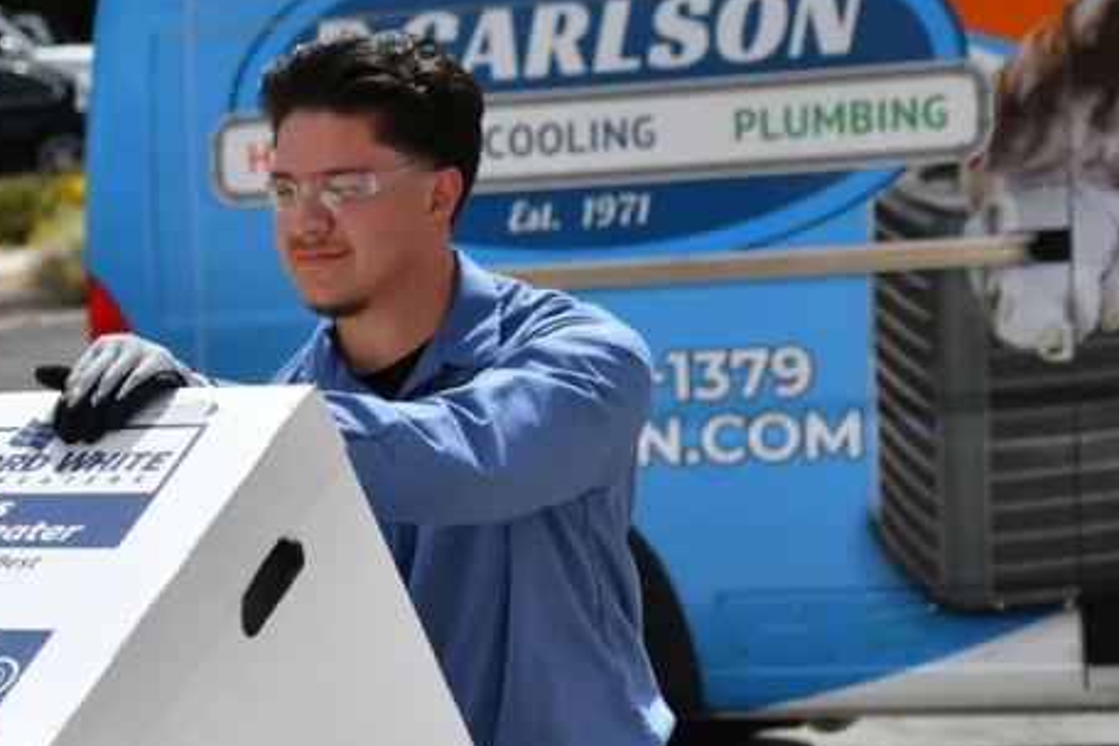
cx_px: 120
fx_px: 3978
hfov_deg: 15.8
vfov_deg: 10.6
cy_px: 696
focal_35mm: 128
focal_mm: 38
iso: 125
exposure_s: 1/6400
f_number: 2.8
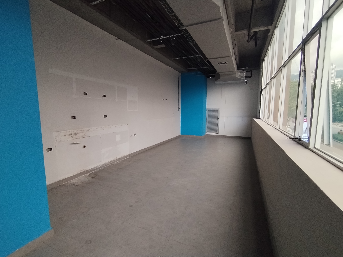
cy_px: 128
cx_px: 172
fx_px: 159
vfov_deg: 78.1
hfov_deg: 94.5
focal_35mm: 16
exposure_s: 1/100
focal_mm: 1.42
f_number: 2.2
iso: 137
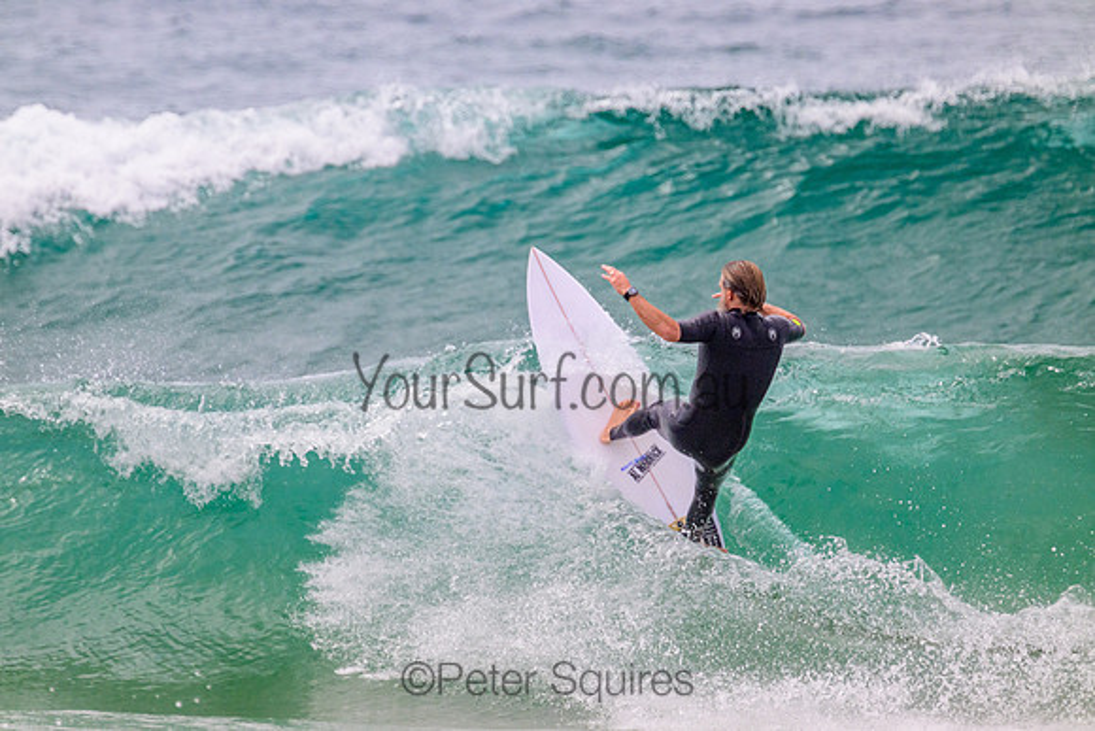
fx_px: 24338
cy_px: 366
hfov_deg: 2.6
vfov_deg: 1.7
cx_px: 548
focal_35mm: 800
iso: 1250
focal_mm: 800
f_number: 11
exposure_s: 1/2000
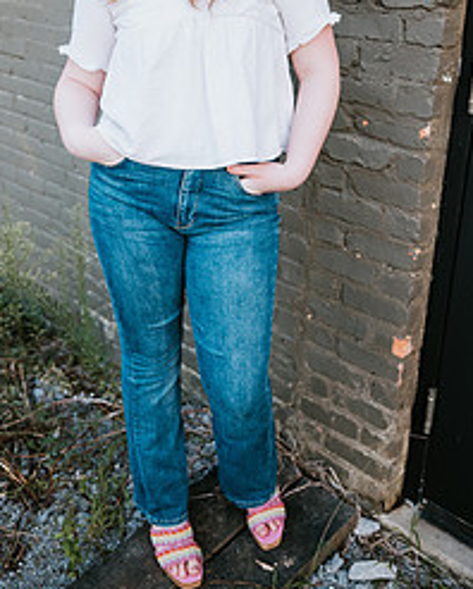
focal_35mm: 41
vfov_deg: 43.7
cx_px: 232
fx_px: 717
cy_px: 167
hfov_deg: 36.5
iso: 125
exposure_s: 1/400
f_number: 2
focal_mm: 24
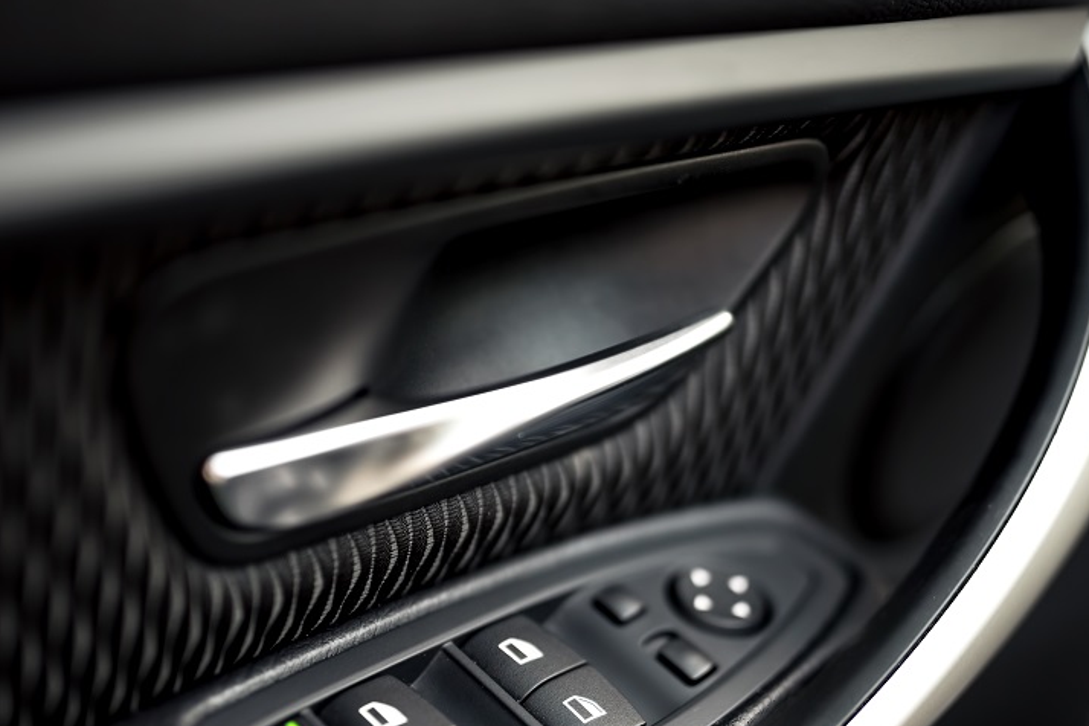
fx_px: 1482
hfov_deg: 40.3
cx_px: 578
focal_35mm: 49
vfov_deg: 27.3
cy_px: 501
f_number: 1.4
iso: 800
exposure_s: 1/200
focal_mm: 35
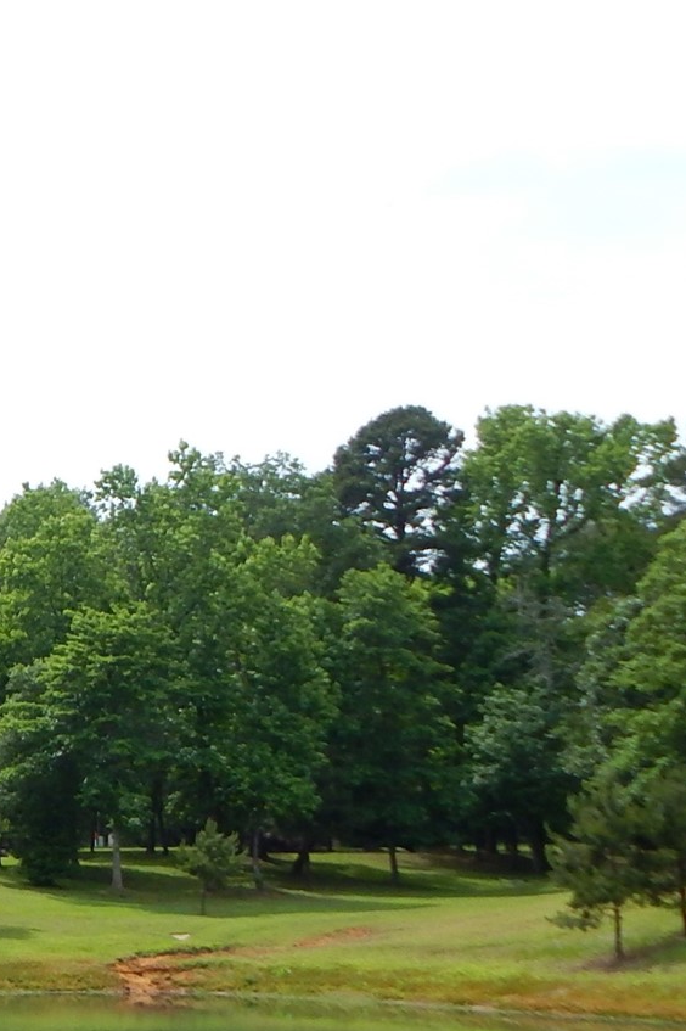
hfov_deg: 15.5
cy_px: 889
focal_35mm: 78
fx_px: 2231
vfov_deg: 25.4
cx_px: -465
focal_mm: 5.6
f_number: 3.2
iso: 125
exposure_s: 1/1000
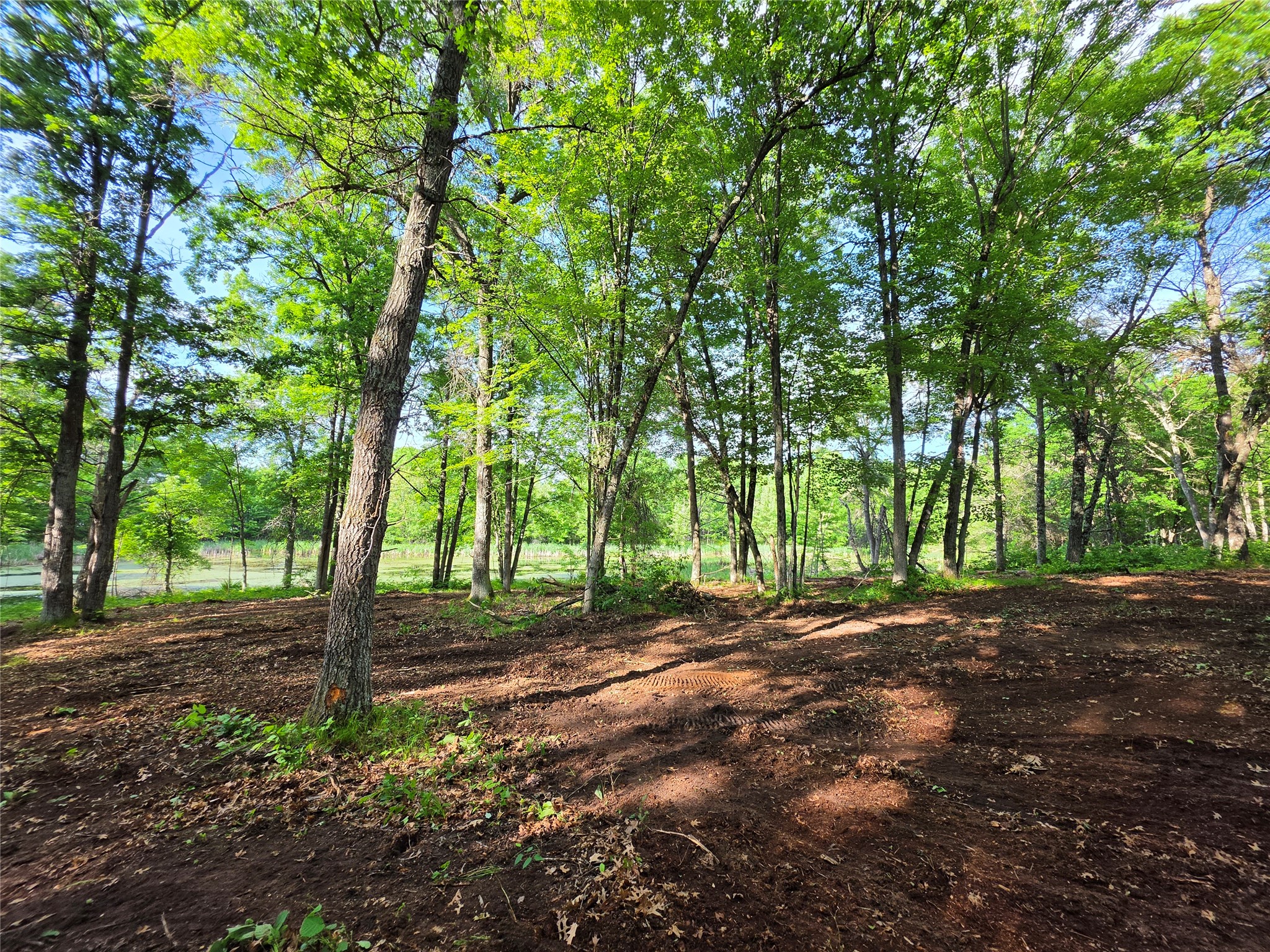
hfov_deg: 106.2
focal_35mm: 13
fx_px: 477
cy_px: 476
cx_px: 635
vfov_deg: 89.9
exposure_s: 1/331
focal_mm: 2.2
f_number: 1.9
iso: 32
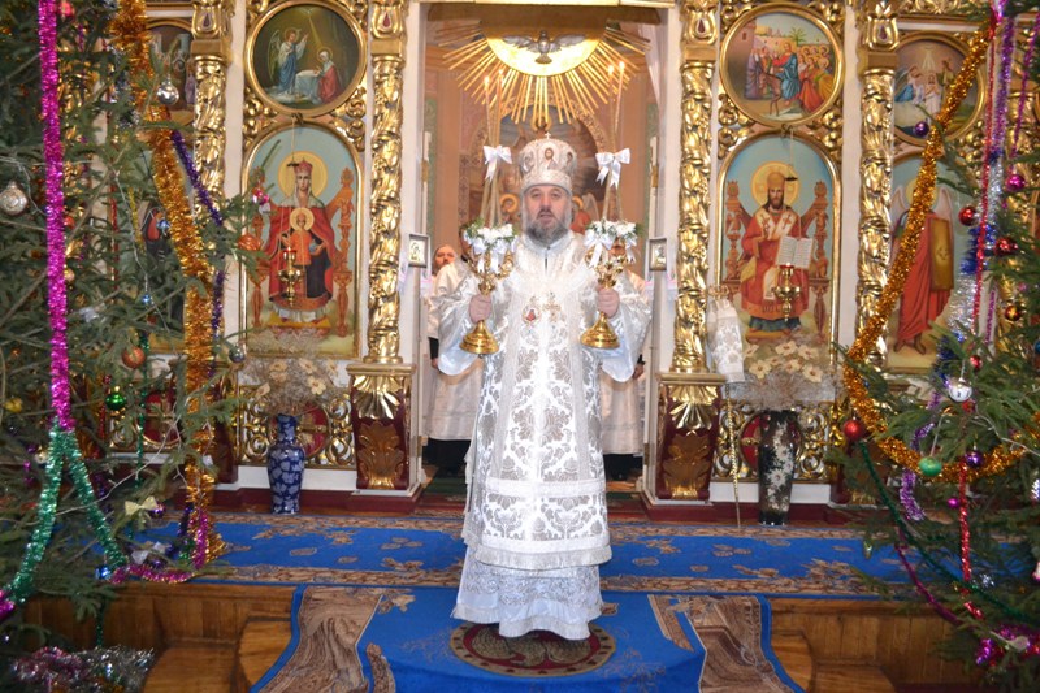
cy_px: 346
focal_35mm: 27
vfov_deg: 47.9
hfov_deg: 67.4
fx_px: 780
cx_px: 520
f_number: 3.5
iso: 3200
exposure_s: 1/60
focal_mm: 18
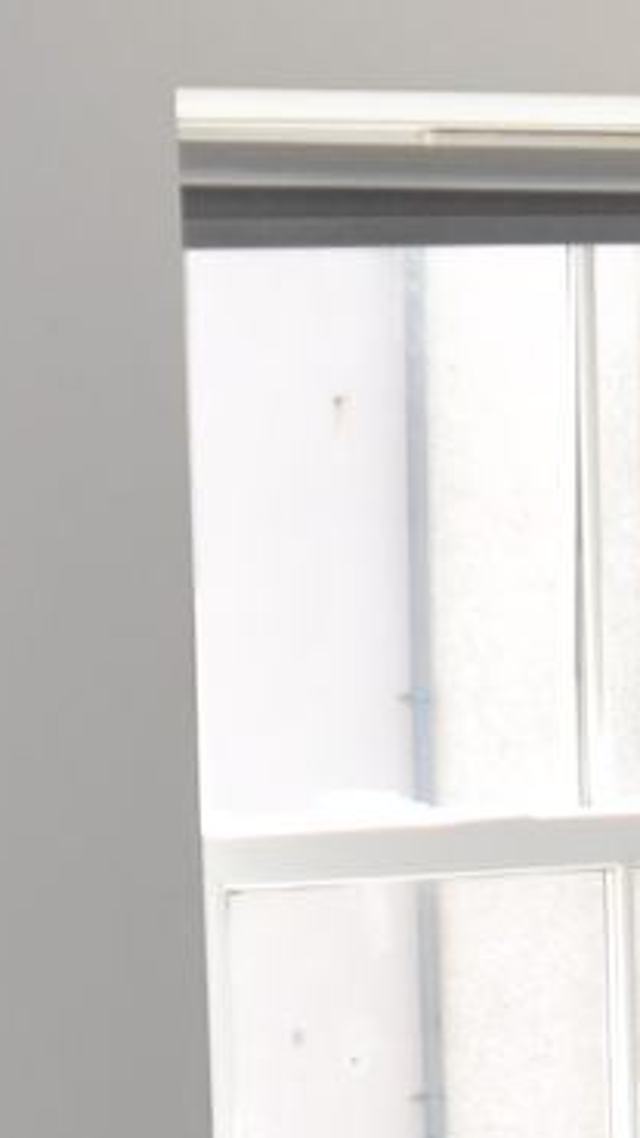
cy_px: 1552
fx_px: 4737
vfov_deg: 13.1
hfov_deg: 7.7
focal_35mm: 157
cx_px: 801
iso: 320
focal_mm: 18
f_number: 3.5
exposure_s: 1/200
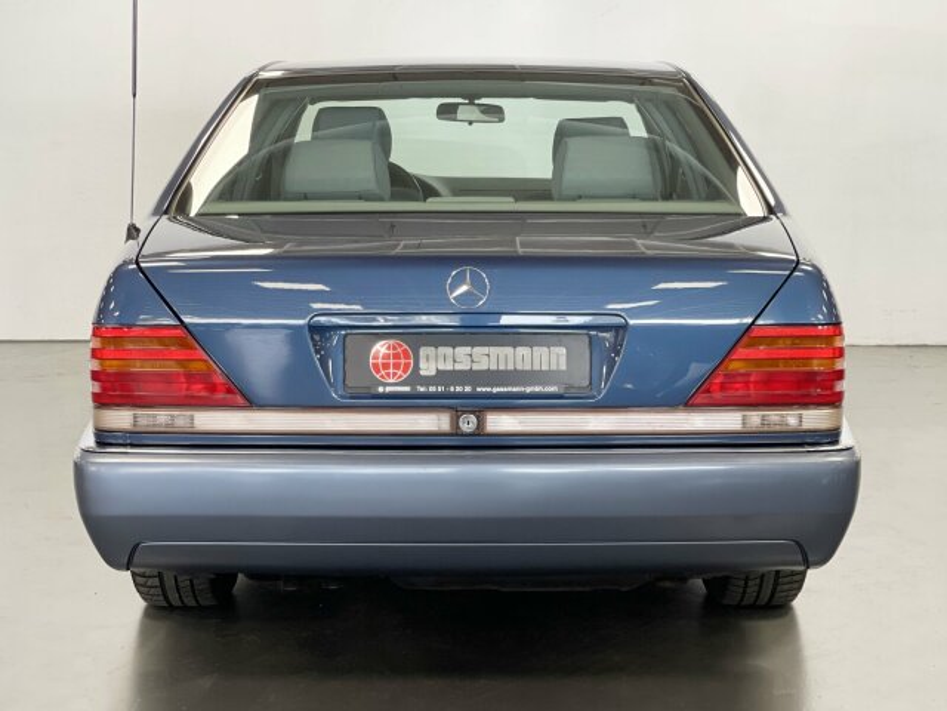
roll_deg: +0.2
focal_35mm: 64
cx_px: 474
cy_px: 356
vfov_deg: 22.9
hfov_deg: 30.3
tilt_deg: -7.9
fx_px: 1751
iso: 250
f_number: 2.2
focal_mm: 7.5
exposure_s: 1/99
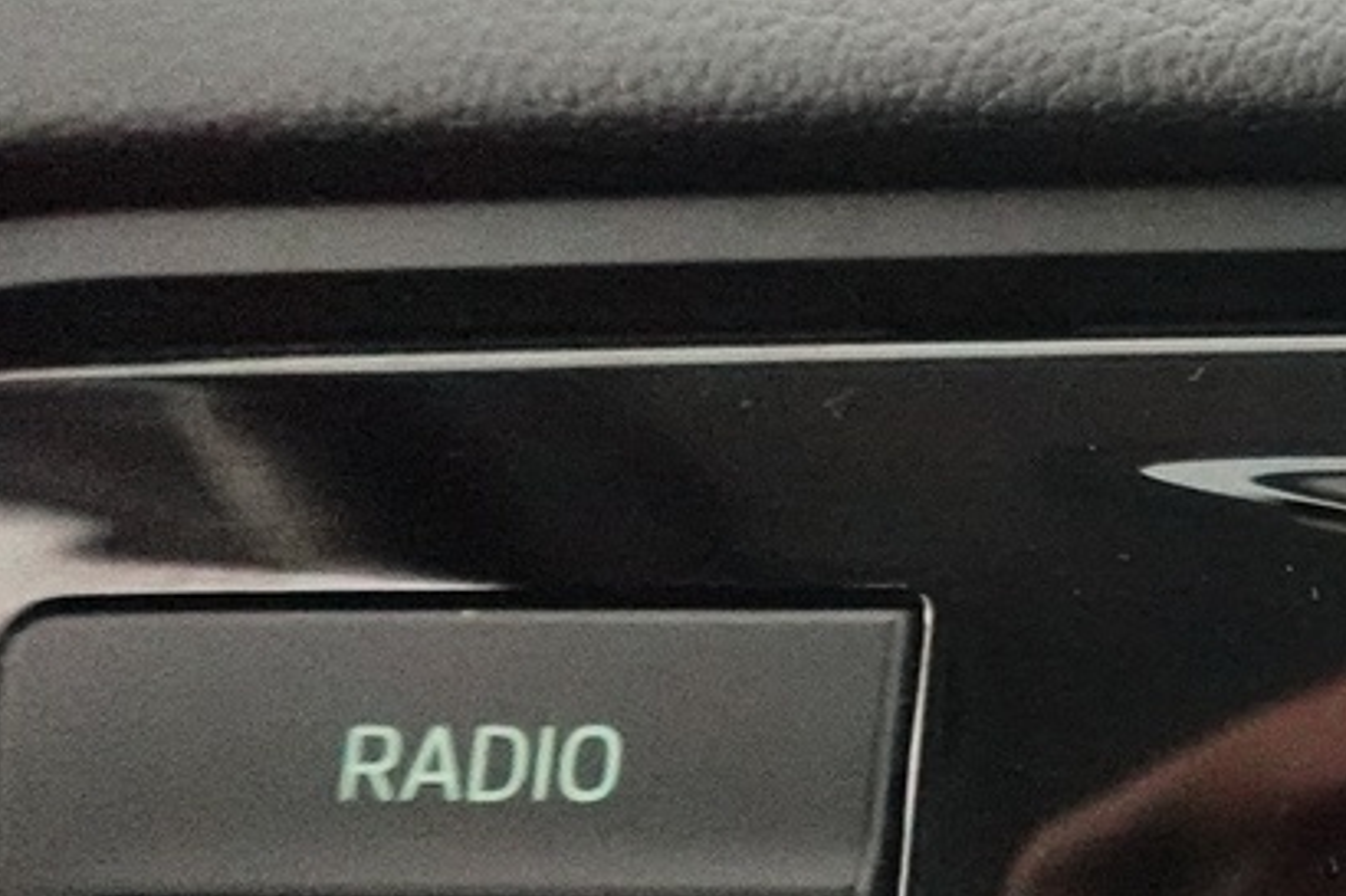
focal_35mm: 79
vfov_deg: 17.2
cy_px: 574
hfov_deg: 18.4
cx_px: 2600
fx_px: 2952
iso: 5000
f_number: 2
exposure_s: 1/80
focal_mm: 7.6
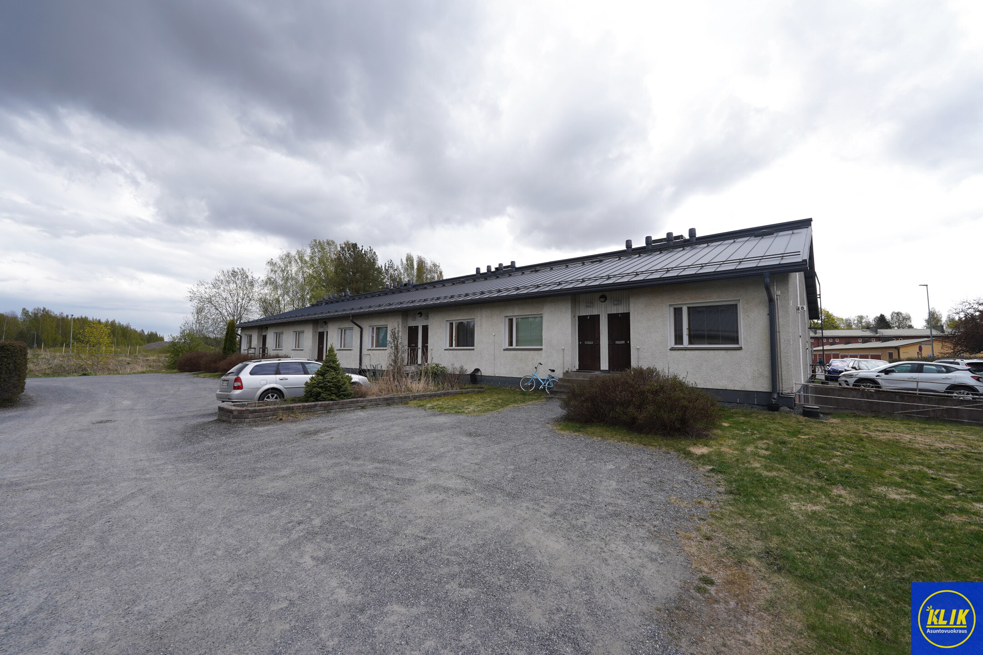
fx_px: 382
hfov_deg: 104.3
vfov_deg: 81.2
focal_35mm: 14
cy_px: 328
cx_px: 492
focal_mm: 14
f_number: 6.3
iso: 100
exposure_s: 1/250
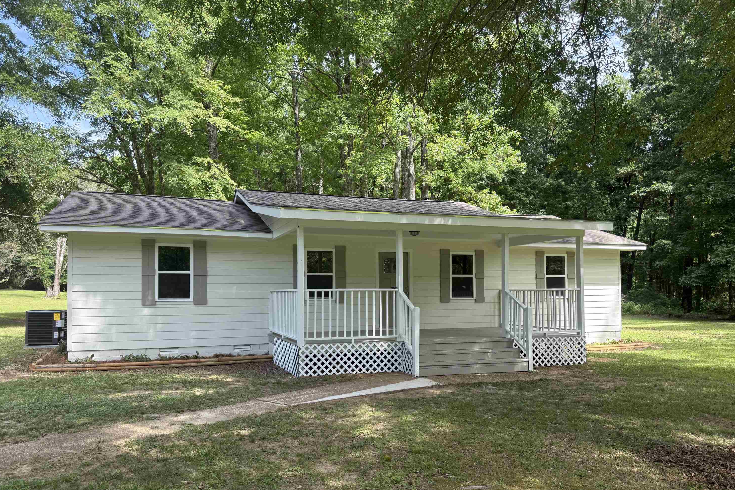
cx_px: 368
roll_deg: -0.3
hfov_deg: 69.4
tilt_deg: +2.1
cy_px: 278
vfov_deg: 49.4
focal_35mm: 26
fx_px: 531
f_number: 1.78
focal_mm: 6.76
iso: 100
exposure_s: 1/1005
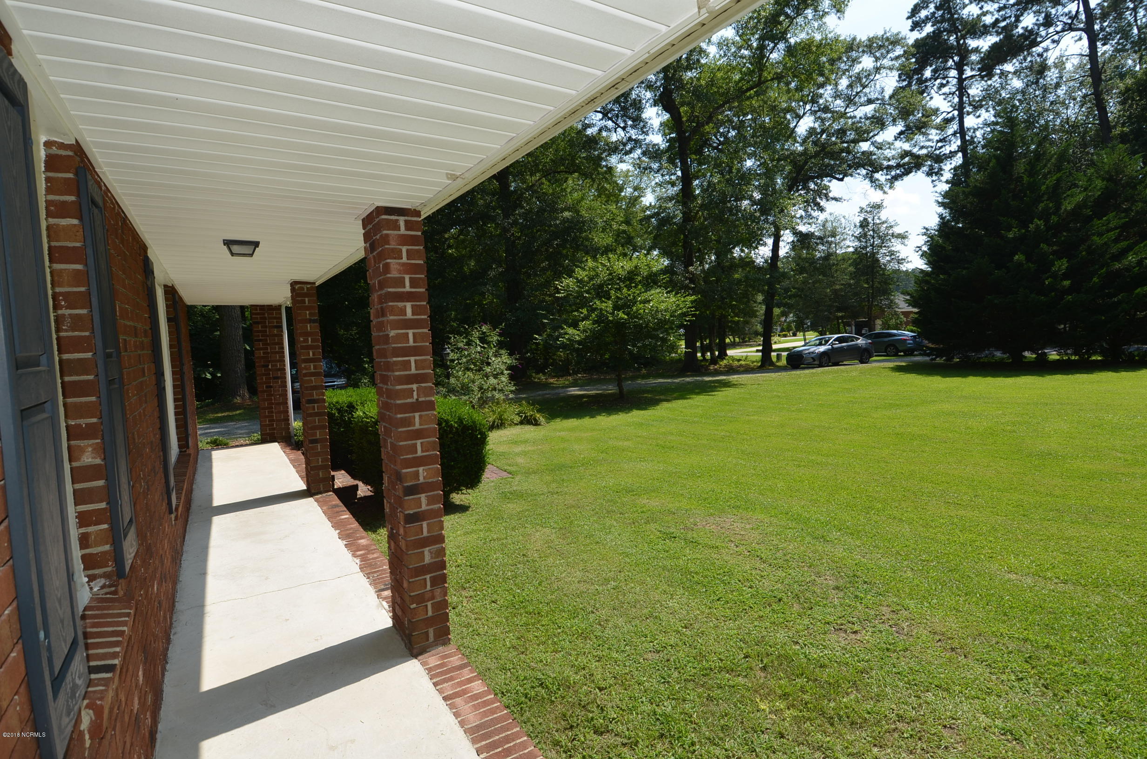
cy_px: 380
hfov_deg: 90.1
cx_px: 574
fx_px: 572
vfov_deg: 67.1
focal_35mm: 18
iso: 100
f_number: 8
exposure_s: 1/250
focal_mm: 12
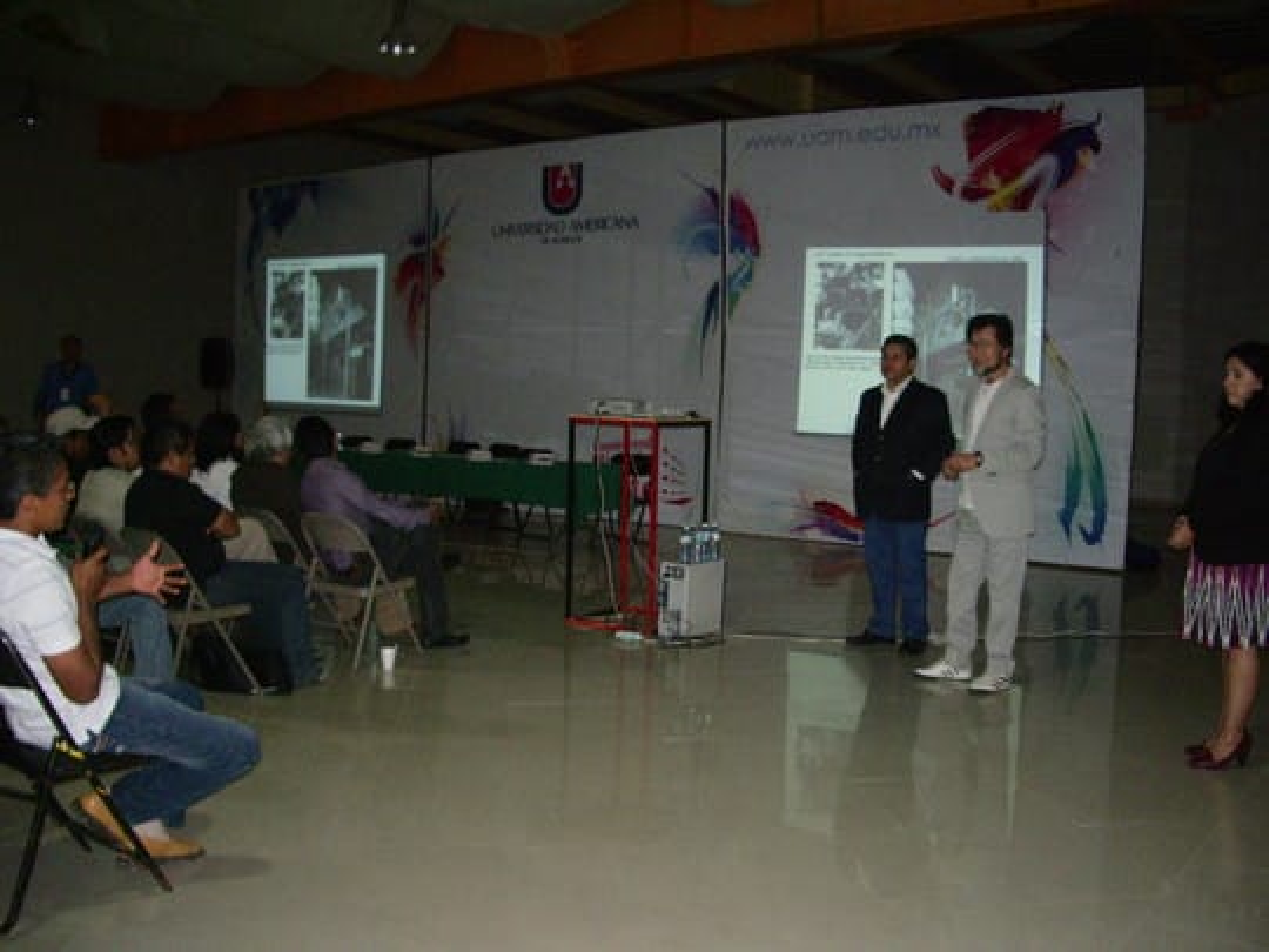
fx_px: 1283
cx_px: 634
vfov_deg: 40.7
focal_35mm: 35
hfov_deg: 52.6
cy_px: 476
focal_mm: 5.8
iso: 320
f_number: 2.6
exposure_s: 1/40
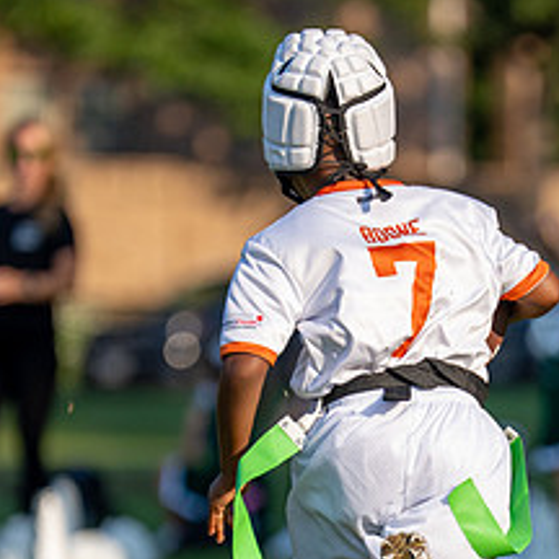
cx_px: 361
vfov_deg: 3.0
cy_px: 537
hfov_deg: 3.0
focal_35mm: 578
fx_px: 10560
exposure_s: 1/3200
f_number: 2.8
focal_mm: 188
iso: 250
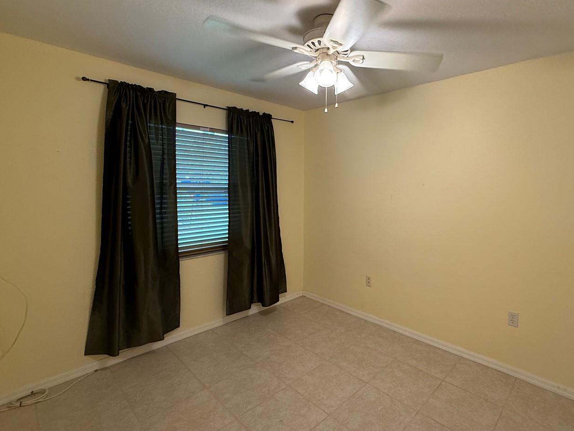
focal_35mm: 18
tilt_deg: -1.4
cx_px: 343
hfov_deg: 86.7
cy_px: 195
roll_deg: -0.9
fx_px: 298
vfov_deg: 71.4
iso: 250
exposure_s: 1/120
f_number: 2.2
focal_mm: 2.22
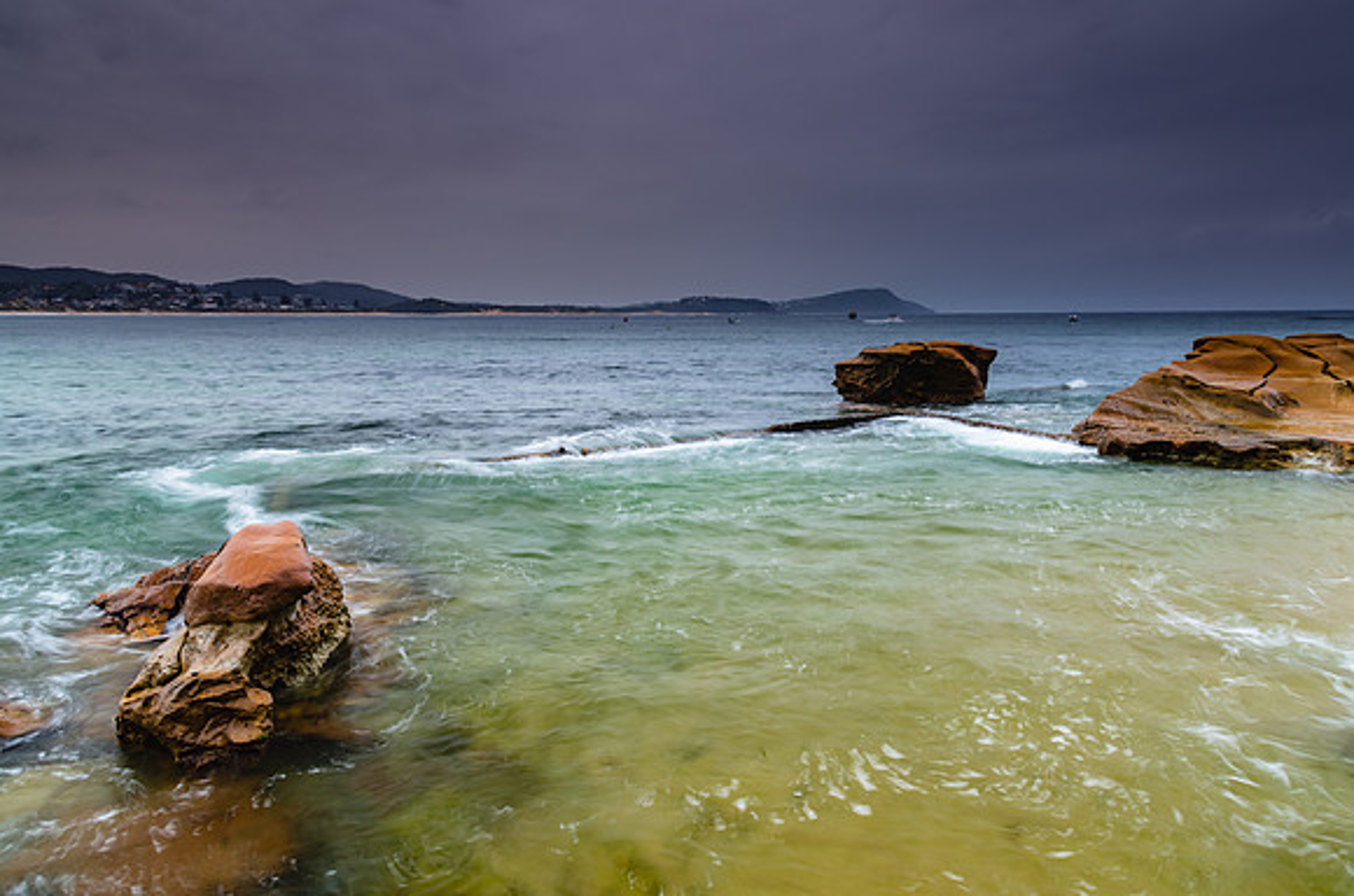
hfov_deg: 69.7
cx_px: 704
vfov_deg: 49.5
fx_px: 972
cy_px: 427
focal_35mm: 26
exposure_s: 1/2
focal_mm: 24
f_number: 9
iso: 100
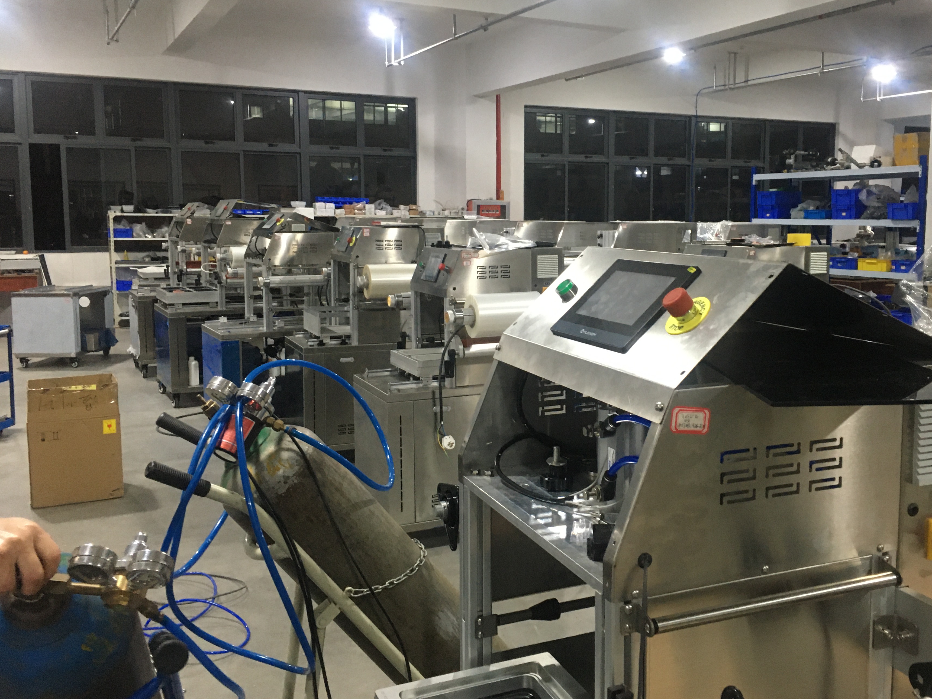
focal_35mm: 34
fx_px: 915
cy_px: 321
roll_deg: -0.5
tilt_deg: -6.2
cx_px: 544
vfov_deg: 41.8
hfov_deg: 53.7
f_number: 2.2
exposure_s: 1/20
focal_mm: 4.15
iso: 200
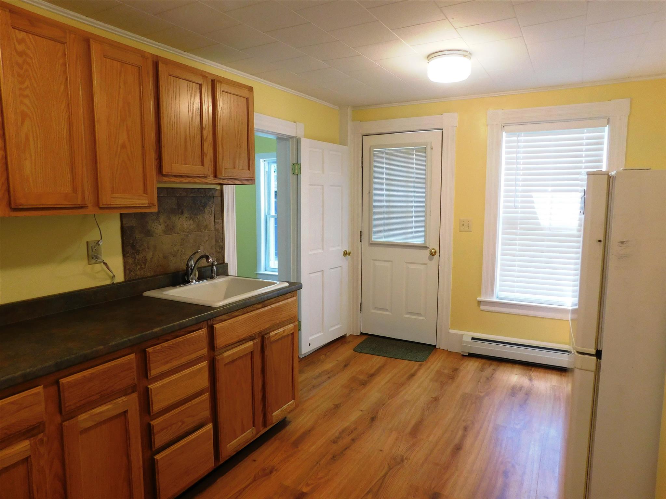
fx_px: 443
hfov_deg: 73.9
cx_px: 333
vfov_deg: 58.9
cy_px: 250
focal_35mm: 23
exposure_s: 1/40
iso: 125
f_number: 3
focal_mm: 4
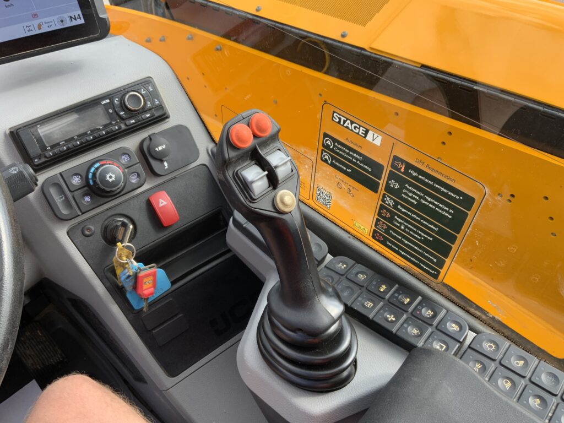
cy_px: 212
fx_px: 472
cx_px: 282
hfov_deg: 61.7
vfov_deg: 48.2
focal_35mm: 29
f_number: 1.8
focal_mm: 3
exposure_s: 1/197
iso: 16
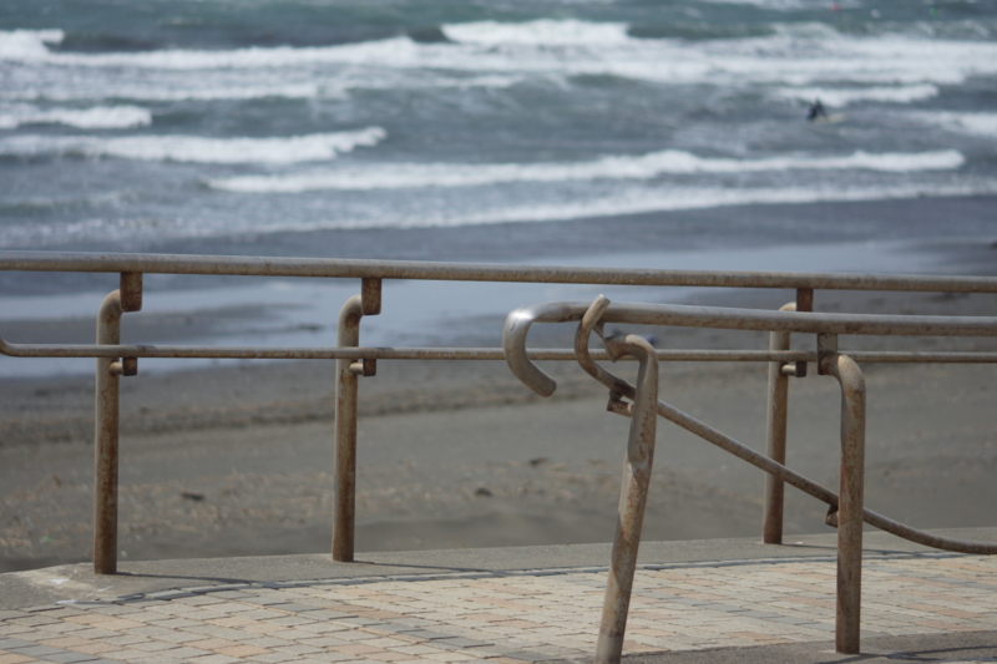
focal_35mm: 150
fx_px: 4153
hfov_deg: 13.7
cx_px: 498
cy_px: 332
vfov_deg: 9.1
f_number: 4.5
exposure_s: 1/1600
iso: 100
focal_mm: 100
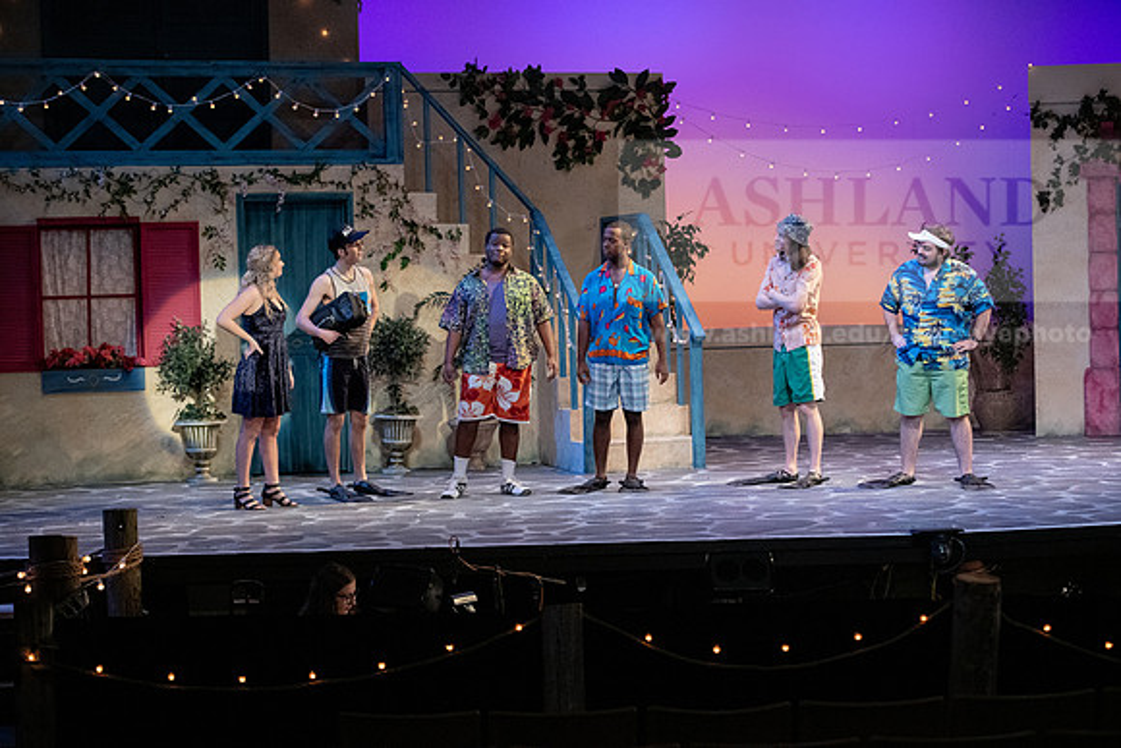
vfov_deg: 17.1
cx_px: 560
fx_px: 2492
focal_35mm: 80
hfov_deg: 25.4
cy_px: 374
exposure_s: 1/400
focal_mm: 80
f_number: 3.5
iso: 4000
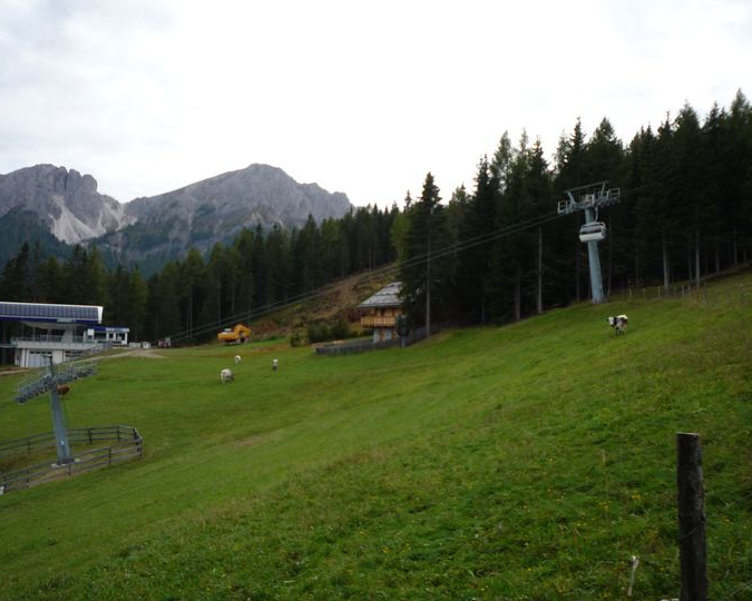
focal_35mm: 37
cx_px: 360
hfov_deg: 49.1
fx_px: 823
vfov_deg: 40.1
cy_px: 282
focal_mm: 5.2
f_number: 3.5
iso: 100
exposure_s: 1/100
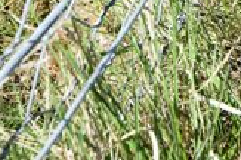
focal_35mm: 104
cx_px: 174
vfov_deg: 12.5
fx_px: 695
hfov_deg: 19.6
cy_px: -70
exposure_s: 1/320
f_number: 9
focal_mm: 24
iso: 200
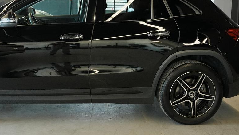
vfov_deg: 23.2
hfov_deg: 39.6
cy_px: 41
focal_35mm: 51
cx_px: 70
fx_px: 326
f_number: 4
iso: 1000
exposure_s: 1/200
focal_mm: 29.8
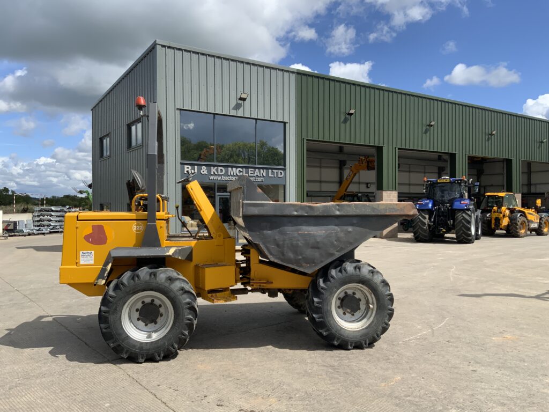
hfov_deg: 61.7
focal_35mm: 29
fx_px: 460
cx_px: 274
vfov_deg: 48.2
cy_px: 206
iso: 16
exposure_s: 1/1786
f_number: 1.8
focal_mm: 3
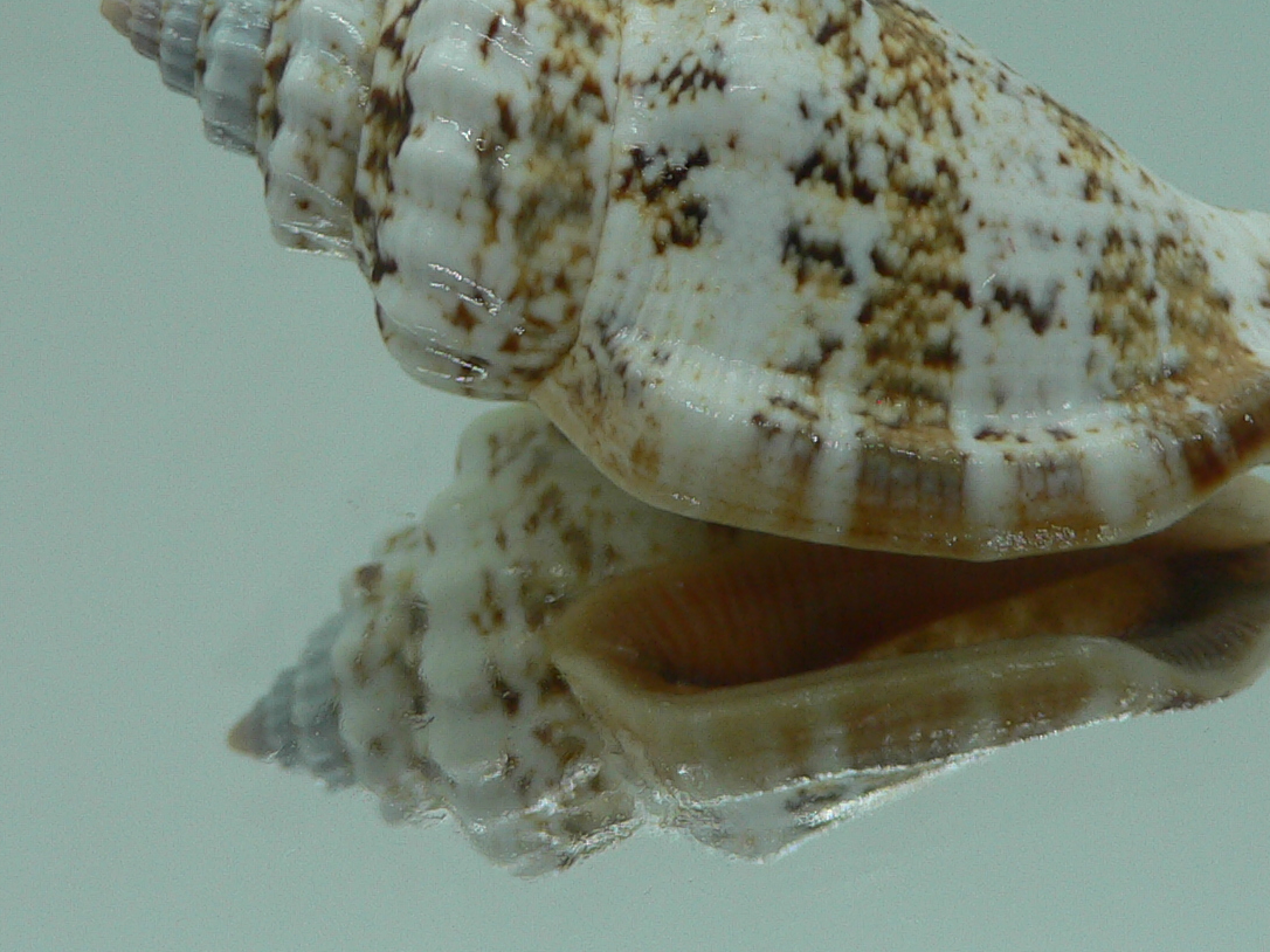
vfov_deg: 22.4
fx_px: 2384
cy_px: 228
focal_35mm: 65
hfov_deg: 29.8
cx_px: 747
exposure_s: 1/60
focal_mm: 4.6
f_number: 2.8
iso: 80
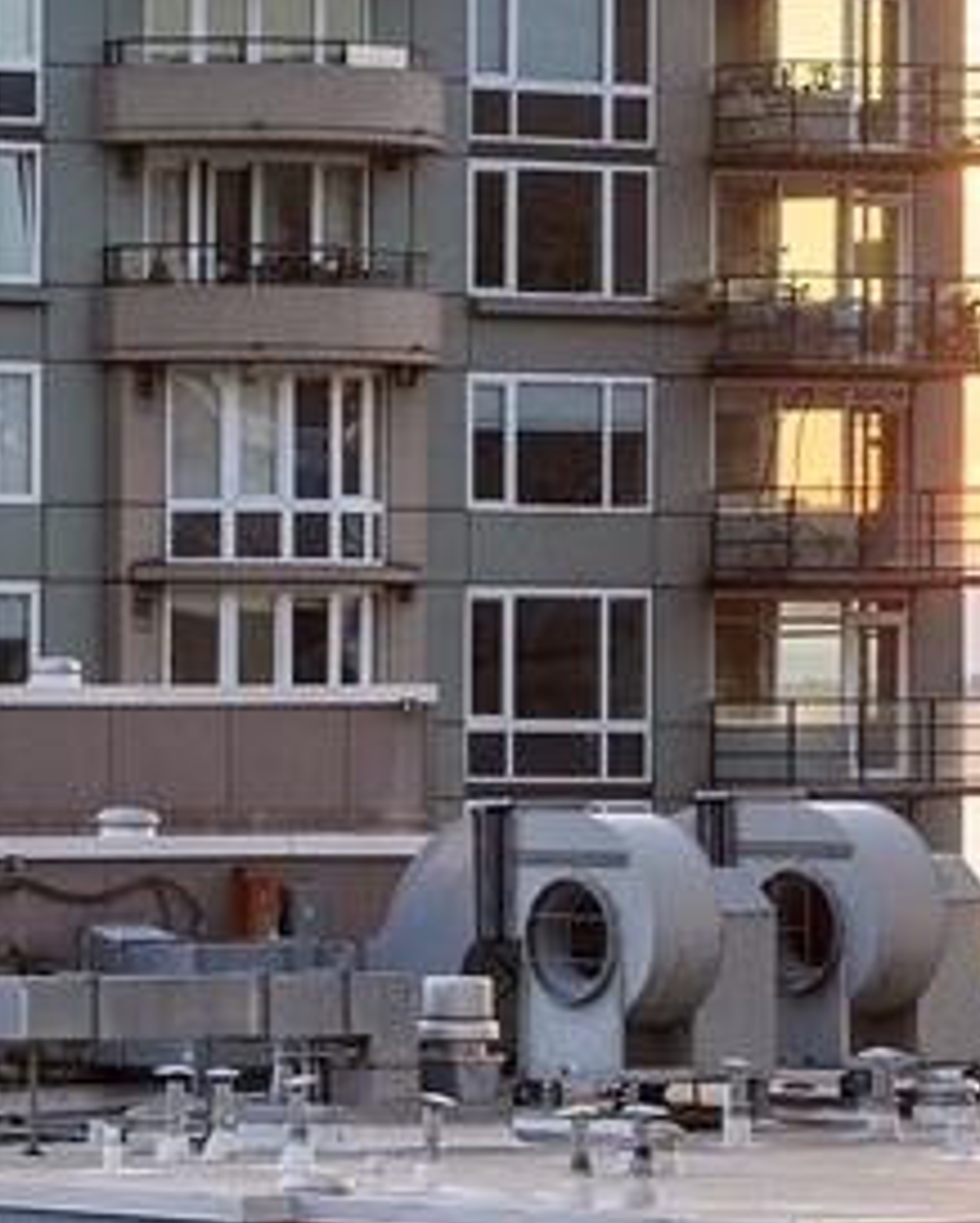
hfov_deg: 5.5
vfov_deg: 7.3
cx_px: -2165
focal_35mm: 263
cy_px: 807
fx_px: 9524
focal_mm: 45
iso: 200
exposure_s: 1/8
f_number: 8
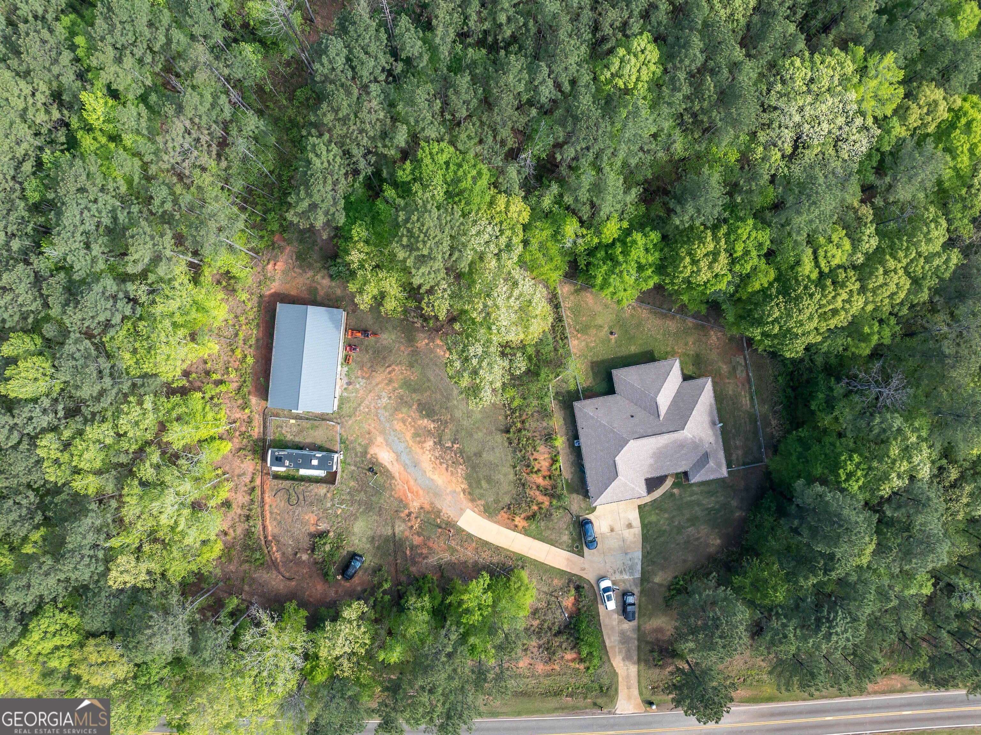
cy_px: 368
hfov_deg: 71.6
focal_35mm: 24
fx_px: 680
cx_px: 490
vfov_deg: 56.8
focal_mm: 12.29
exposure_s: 1/100
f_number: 2.8
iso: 100
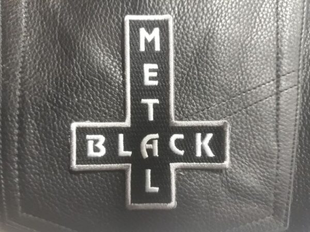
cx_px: 155
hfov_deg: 65.3
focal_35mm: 27
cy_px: 116
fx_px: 242
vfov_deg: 51.4
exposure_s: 1/20
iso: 500
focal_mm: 3.71
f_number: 1.7
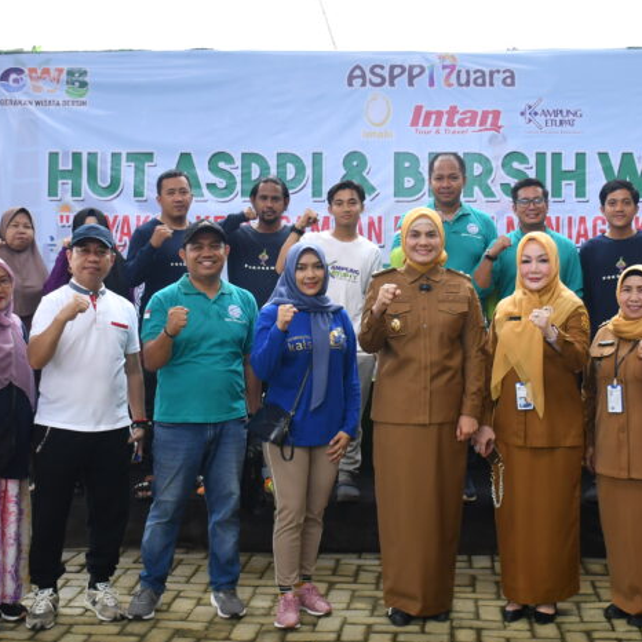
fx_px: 1175
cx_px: 405
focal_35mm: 56
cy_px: 273
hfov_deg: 30.4
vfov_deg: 30.5
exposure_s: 1/125
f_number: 3.5
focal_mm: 20
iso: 320
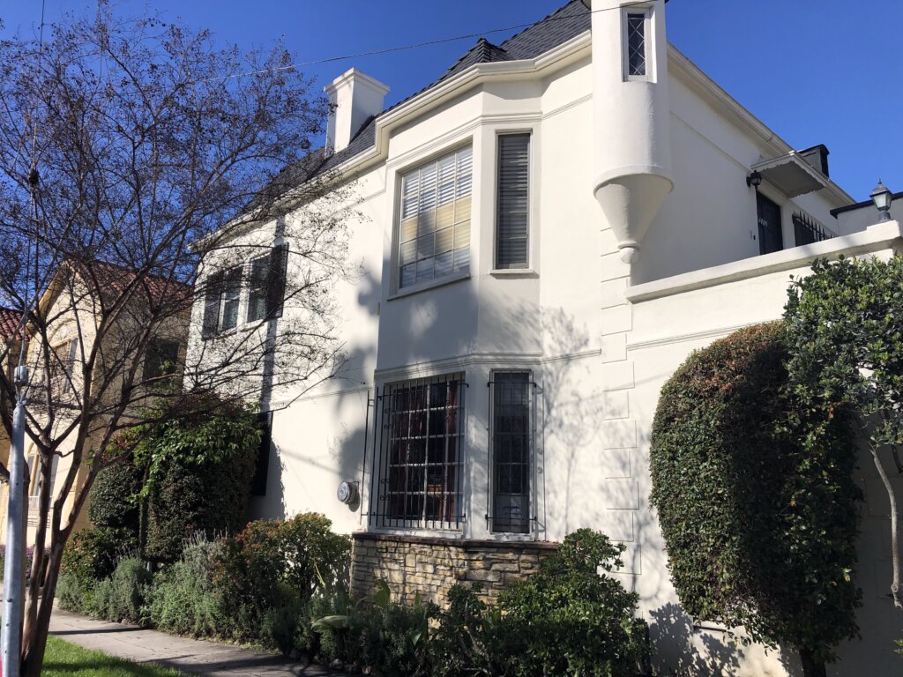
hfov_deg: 63.4
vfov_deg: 49.7
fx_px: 730
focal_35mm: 28
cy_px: 338
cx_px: 452
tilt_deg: +14.1
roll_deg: -1.4
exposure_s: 1/3472
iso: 25
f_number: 1.8
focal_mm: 4
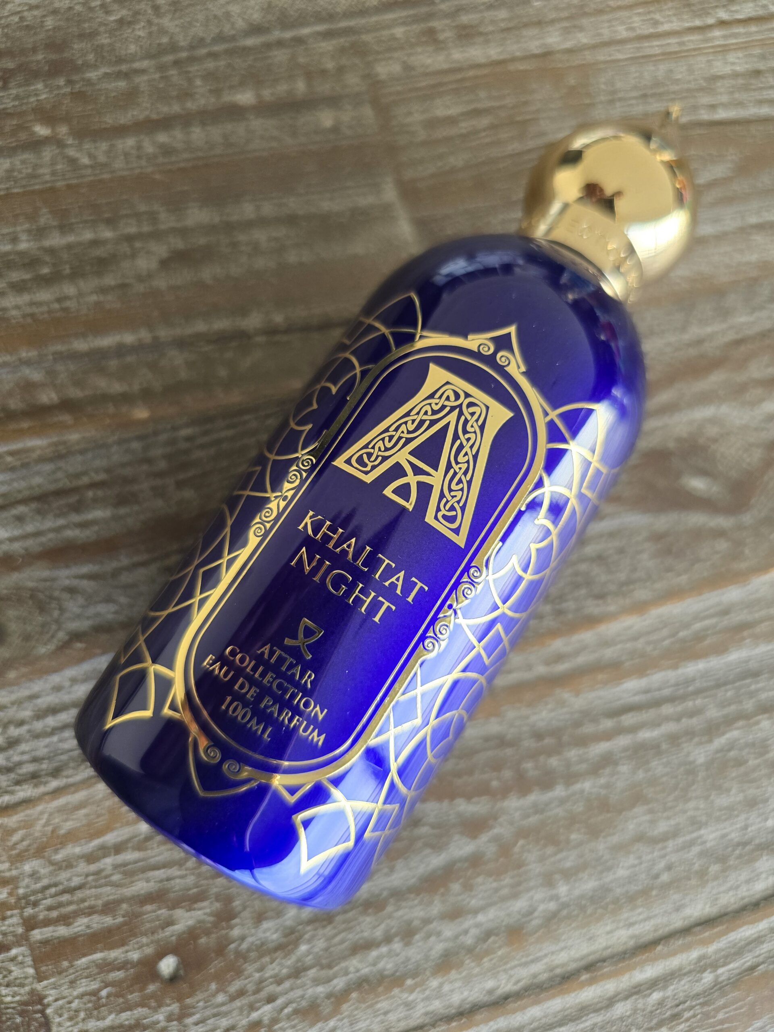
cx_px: 387
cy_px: 516
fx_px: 686
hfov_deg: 58.9
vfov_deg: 73.9
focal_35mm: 23
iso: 160
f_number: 1.7
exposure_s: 1/182
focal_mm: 6.3
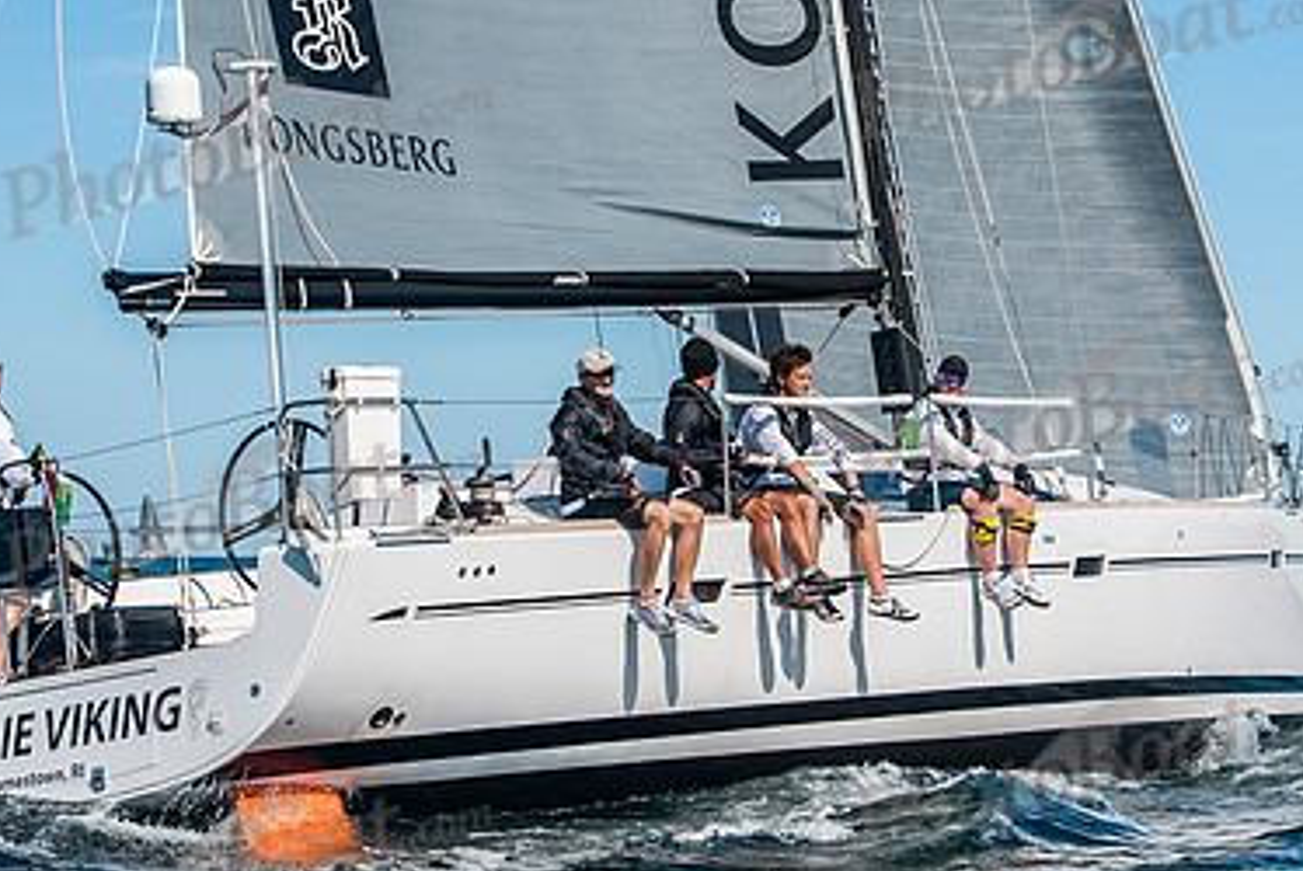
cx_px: 690
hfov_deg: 18.4
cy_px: 280
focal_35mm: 111
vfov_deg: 12.3
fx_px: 4021
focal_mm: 70
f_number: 9
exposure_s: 1/1000
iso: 640
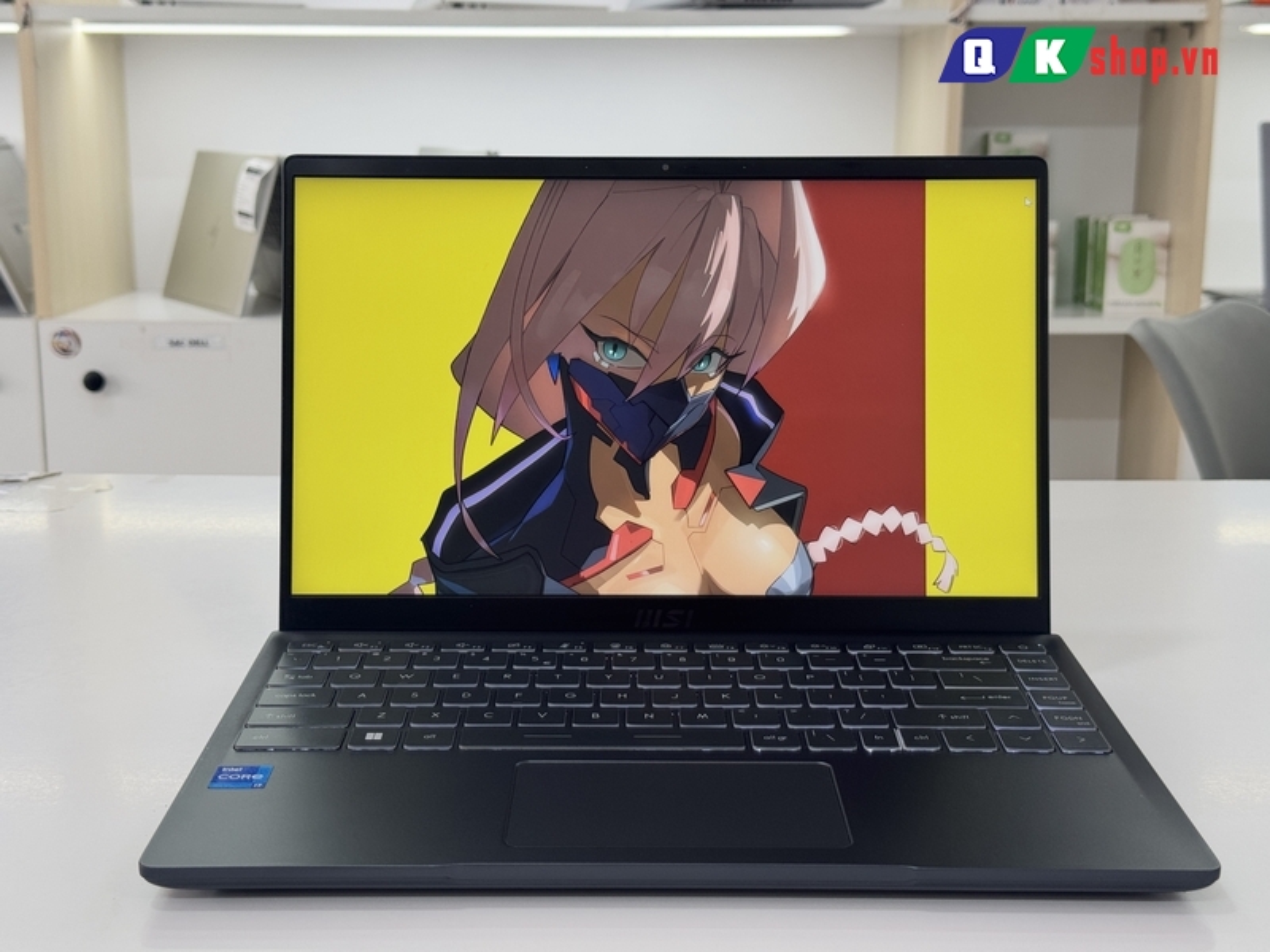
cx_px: 635
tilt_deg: -12.1
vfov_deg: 30.3
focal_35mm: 48
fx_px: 1761
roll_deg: +0.6
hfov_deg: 39.7
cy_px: 476
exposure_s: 1/121
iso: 80
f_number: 1.78
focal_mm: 6.76
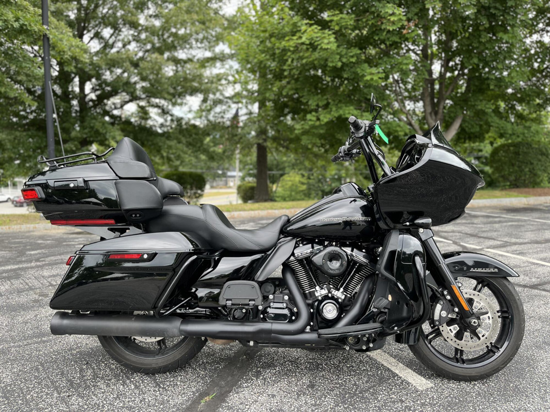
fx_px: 413
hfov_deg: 67.3
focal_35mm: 26
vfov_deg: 53.1
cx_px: 275
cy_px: 206
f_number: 1.6
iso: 40
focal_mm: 5.1
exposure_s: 1/225
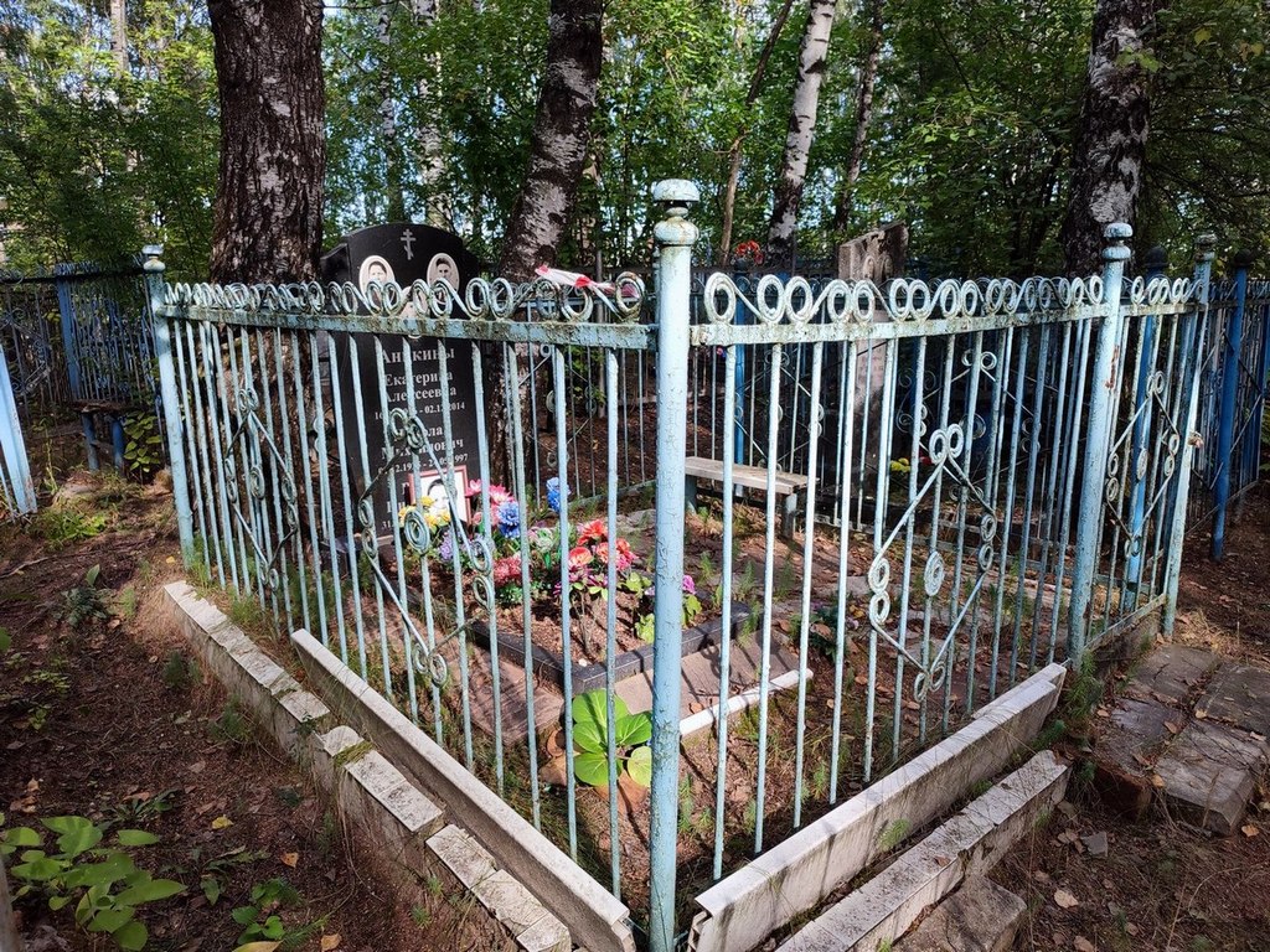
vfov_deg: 54.9
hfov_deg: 69.4
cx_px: 635
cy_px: 476
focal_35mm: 25
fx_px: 917
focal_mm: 6.04
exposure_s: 1/100
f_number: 1.9
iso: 51
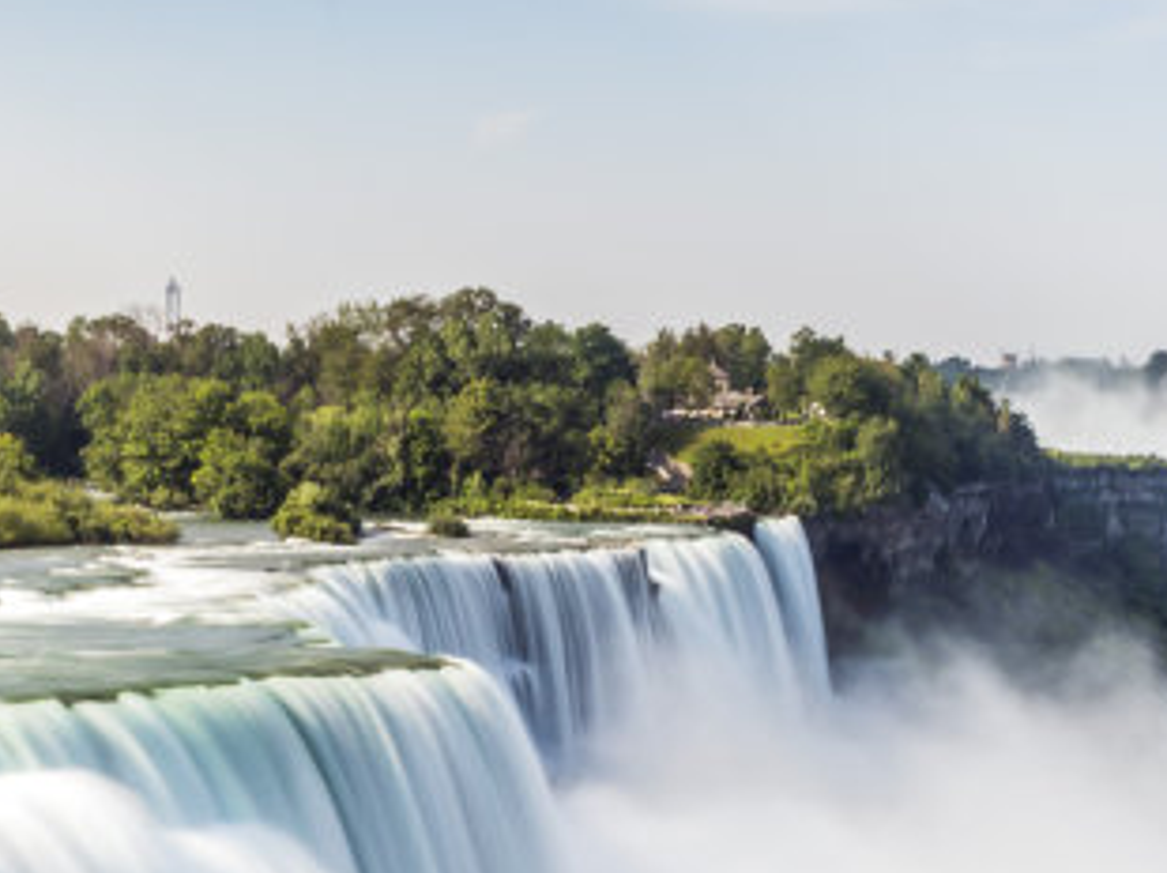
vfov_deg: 18.2
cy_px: 845
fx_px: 2661
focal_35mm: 79
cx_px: 655
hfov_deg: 24.7
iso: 100
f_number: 16
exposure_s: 1
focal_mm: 20
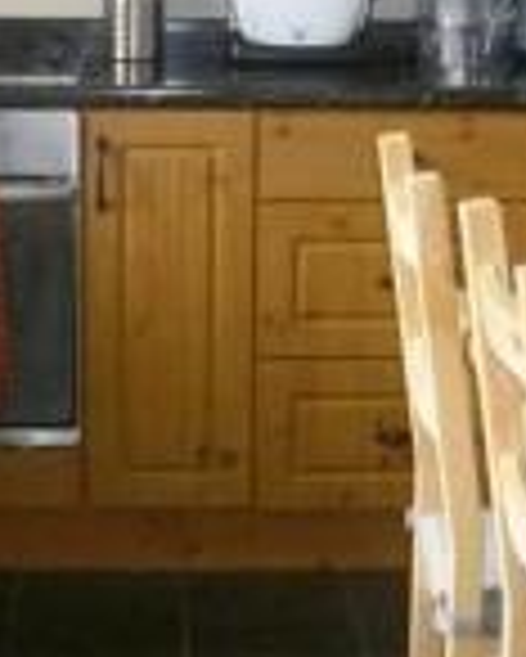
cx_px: 254
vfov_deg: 17.6
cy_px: 277
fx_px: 2119
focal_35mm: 109
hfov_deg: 14.2
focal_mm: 5
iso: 400
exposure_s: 1/30
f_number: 2.8
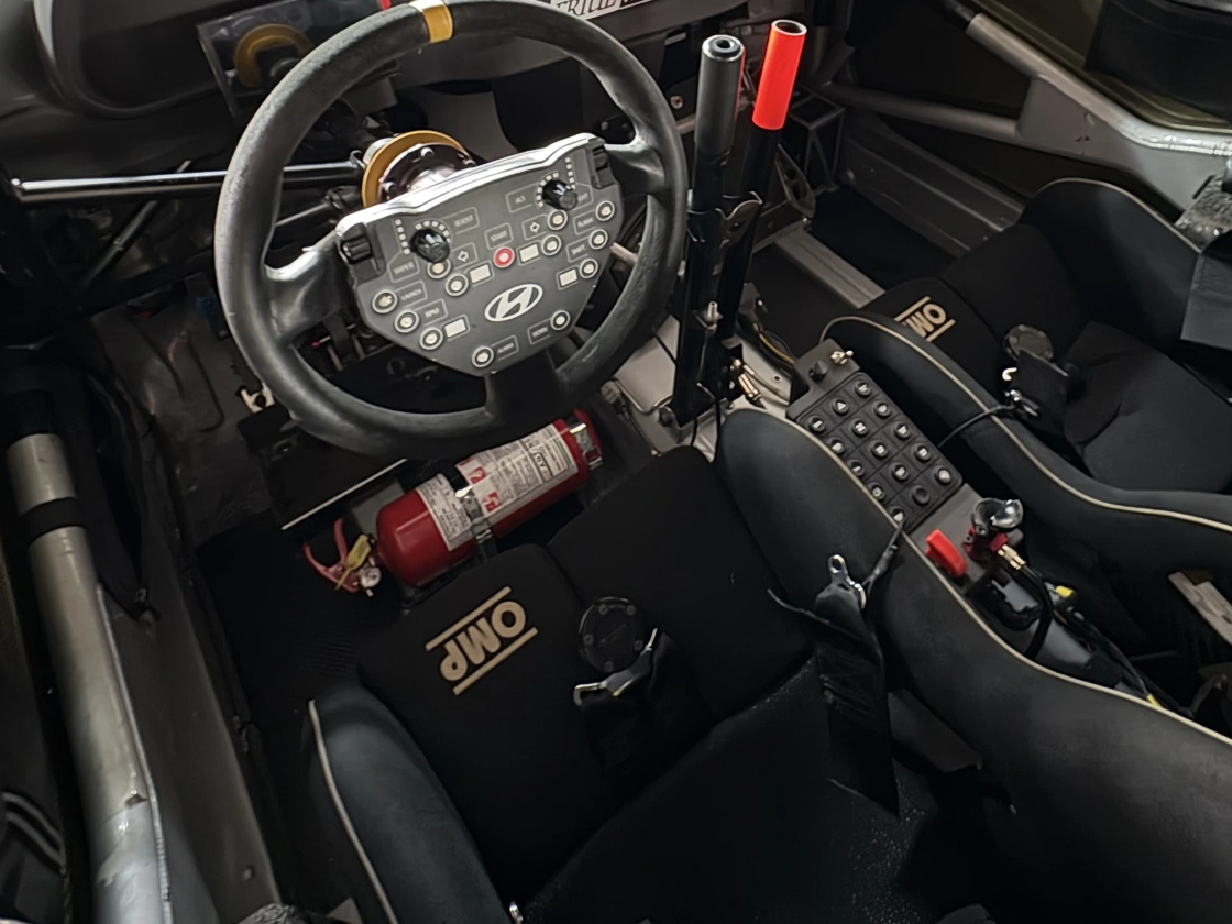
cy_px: 205
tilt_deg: -37.8
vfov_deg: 53.6
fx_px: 854
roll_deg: +1.2
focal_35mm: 24
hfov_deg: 71.4
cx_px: 675
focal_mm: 2.22
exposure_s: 1/11
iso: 320
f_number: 2.2
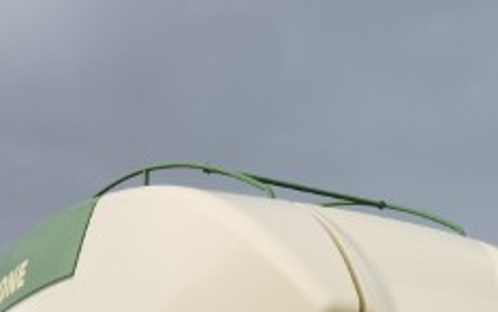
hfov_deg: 29.2
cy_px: 464
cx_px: 464
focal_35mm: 67
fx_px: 910
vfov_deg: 17.5
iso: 25
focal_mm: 5.54
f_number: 1.8
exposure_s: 1/275
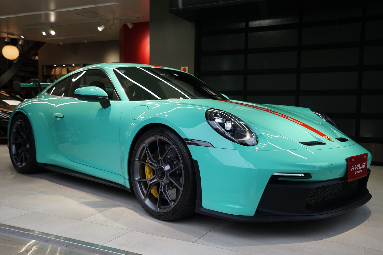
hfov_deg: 54.4
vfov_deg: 37.9
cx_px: 192
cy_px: 128
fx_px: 372
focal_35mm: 35
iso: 200
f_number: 4
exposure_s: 1/160
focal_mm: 35
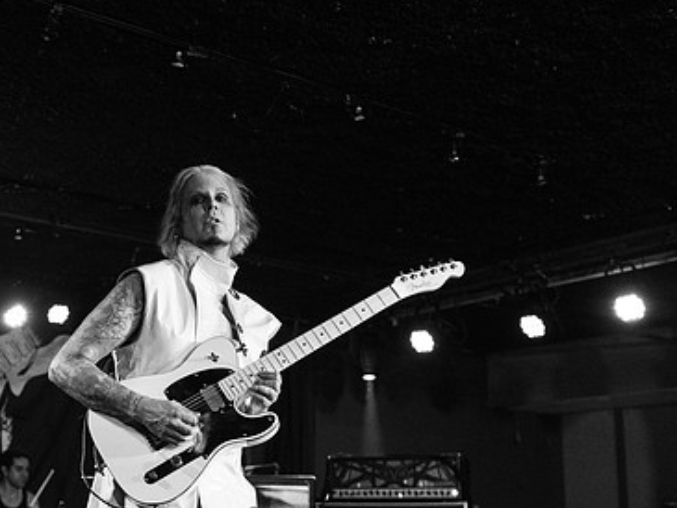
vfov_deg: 26.4
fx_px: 1076
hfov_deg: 34.1
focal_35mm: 55
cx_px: 163
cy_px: 348
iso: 2000
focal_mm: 36
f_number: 3.5
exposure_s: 1/160
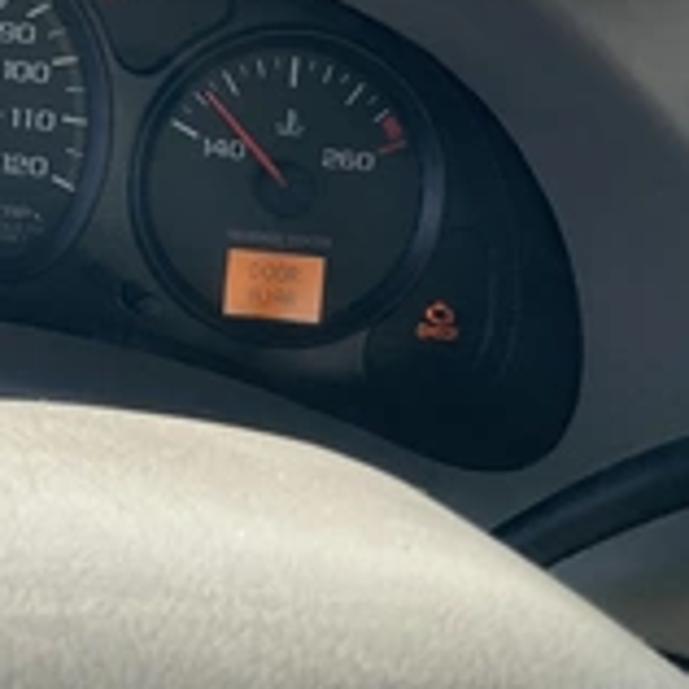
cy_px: 100
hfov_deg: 24.2
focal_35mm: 65
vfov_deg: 25.8
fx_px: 1464
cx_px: -122
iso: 25
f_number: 1.8
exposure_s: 1/265
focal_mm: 3
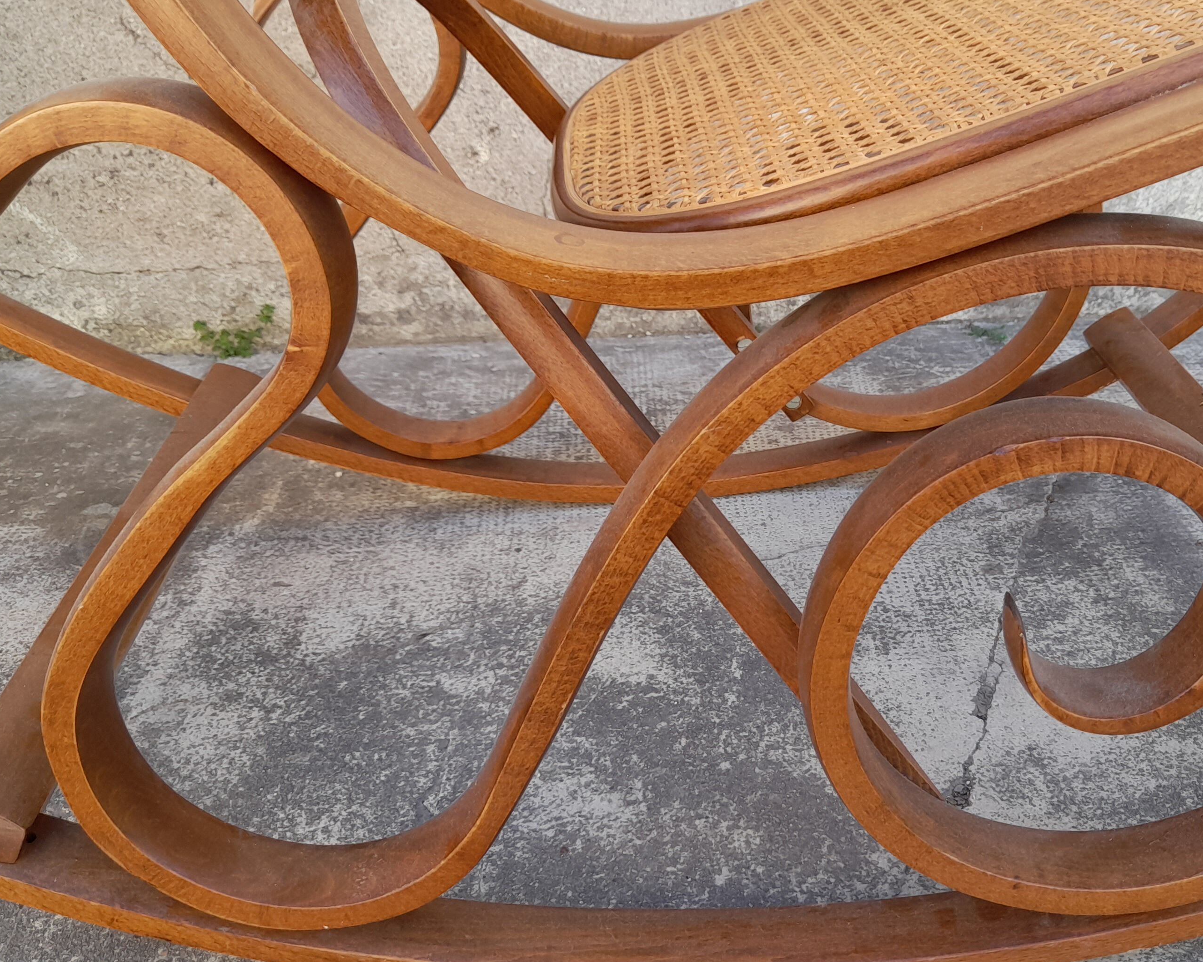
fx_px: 1353
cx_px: 743
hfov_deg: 47.6
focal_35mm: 38
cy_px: 484
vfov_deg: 39.2
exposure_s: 1/100
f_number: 2
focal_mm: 4.6
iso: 32
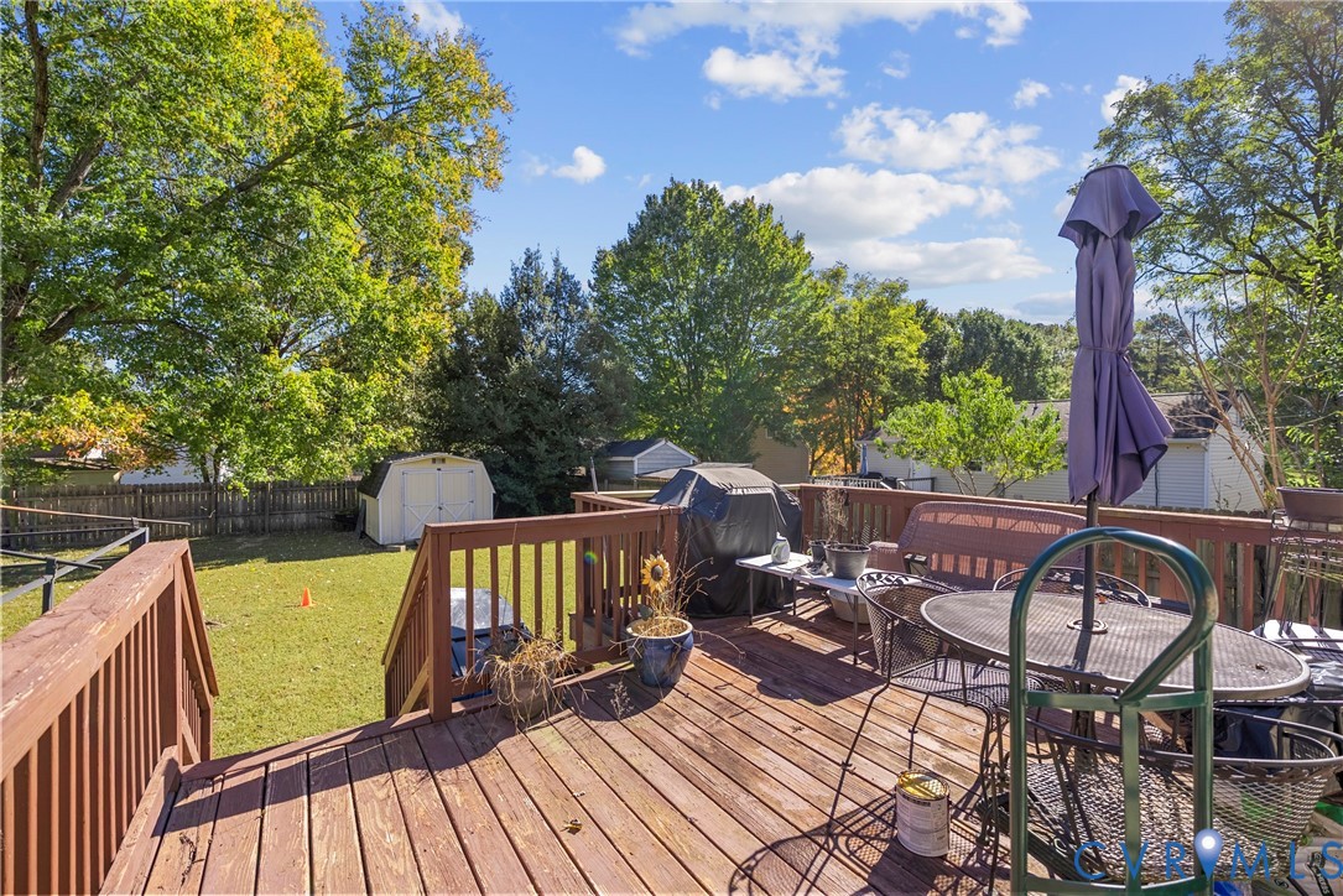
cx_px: 672
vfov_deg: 73.8
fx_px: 597
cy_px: 448
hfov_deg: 96.7
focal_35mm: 16
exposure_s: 1/160
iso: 100
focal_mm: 16
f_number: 4
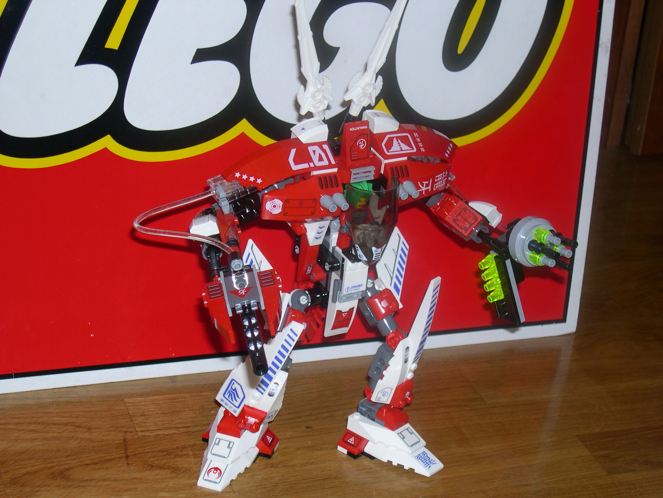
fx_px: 1475
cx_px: 332
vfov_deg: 19.1
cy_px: 249
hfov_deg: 25.3
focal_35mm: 77
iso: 100
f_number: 4
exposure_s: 1/60
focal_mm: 16.3
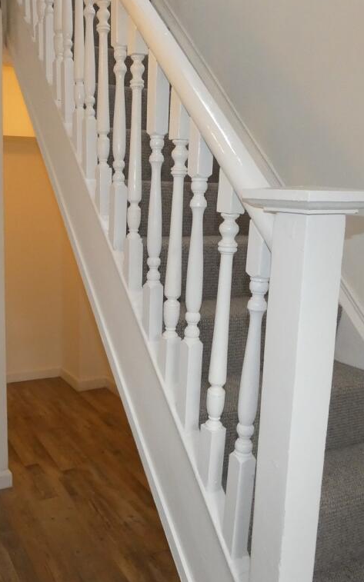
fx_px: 524
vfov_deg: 58.1
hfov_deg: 37.7
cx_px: 107
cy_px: 289
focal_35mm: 33
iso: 640
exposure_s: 1/60
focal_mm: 4.1
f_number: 3
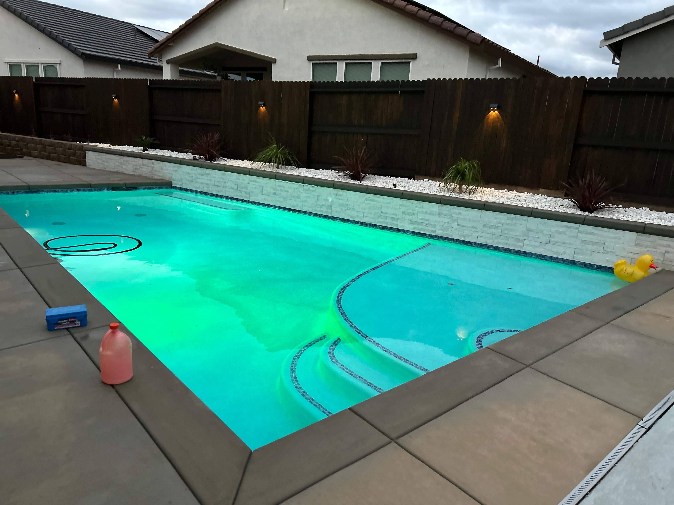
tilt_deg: -15.1
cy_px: 252
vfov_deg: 53.1
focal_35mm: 26
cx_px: 337
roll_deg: -4.6
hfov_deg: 67.3
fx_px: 506
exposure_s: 1/49
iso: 500
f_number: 1.5
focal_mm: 5.7
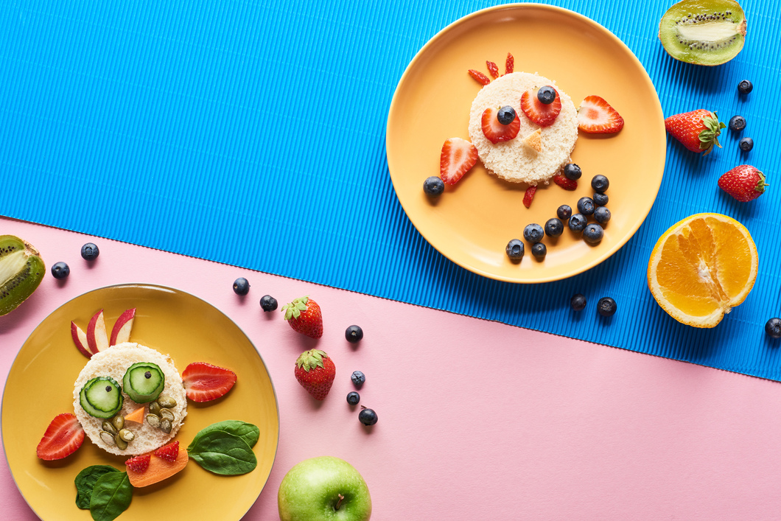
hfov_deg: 39.6
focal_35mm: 50
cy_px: 260
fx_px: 1085
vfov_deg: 27.0
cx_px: 390
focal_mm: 50
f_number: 9
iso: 250
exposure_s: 1/160
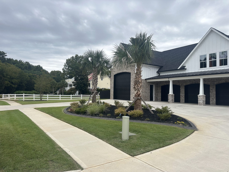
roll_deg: -2.0
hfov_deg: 71.6
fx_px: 159
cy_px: 86
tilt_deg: +2.3
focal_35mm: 24
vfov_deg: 56.8
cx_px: 114
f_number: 1.78
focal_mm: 6.86
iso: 80
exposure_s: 1/3597
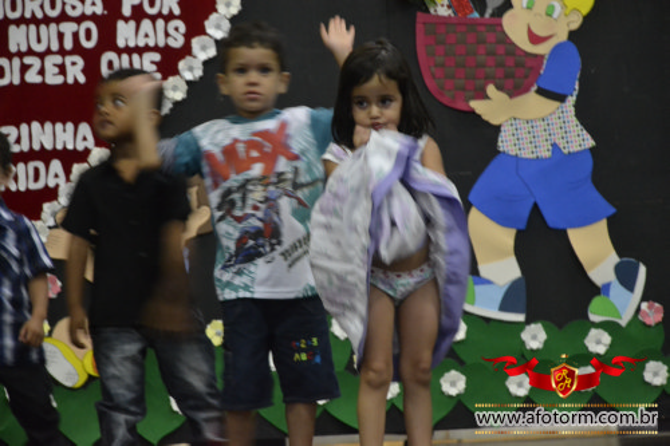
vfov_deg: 9.6
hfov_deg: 14.4
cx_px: 335
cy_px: 223
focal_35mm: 142
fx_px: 2651
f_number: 5.6
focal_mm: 95
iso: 3200
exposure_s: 1/15
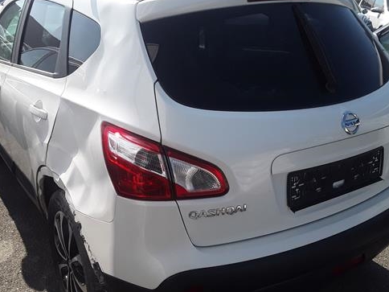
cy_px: 147
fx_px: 416
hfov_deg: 50.1
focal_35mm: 37
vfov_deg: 38.7
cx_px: 190
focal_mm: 2.91
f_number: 1.9
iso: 40
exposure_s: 1/1414
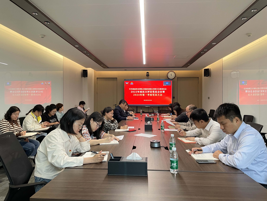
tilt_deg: +1.2
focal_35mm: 26
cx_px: 134
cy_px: 100
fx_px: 201
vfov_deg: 53.1
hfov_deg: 67.3
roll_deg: +0.6
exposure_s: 1/64
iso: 125
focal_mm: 4.2
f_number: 1.6
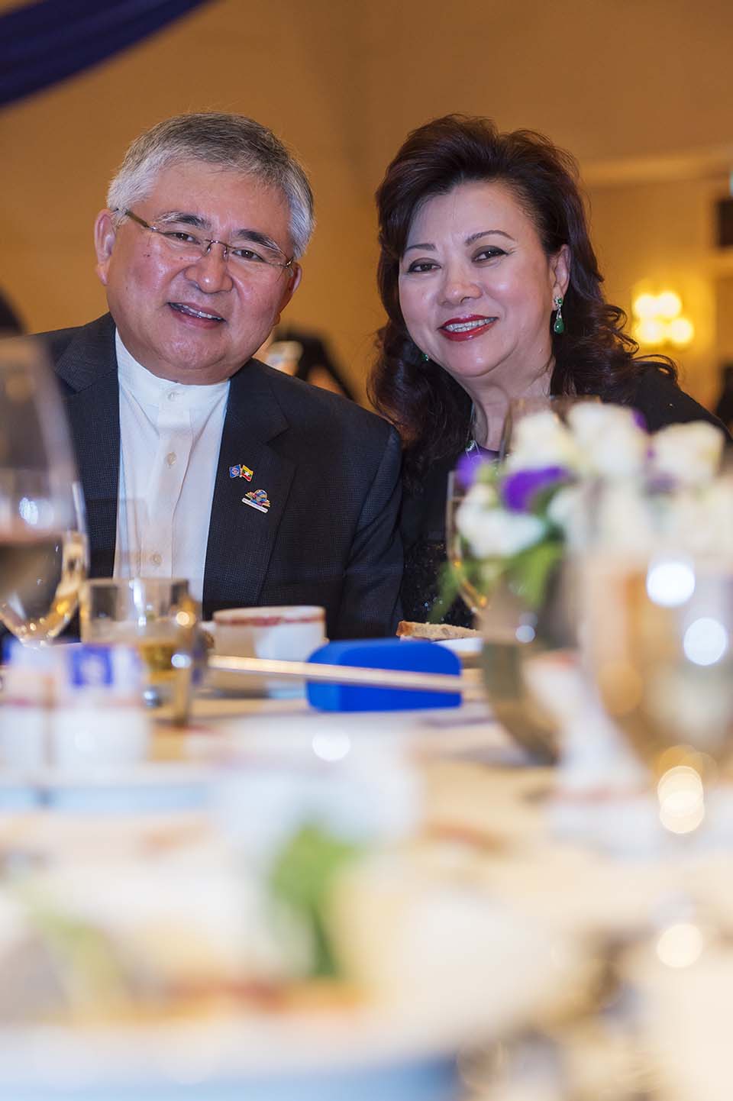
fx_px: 2445
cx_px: 366
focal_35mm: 80
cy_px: 550
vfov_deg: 25.4
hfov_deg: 17.0
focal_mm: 80
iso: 1600
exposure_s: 1/125
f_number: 3.5
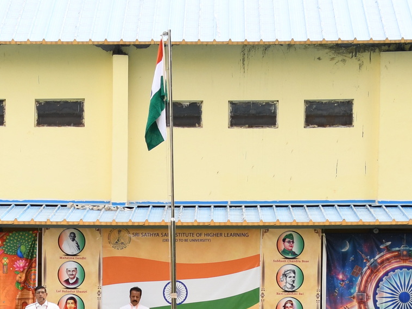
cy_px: 377
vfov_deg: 6.5
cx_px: 126
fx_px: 2713
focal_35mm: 228
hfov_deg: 8.7
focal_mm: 50
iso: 320
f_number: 6.3
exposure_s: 1/200
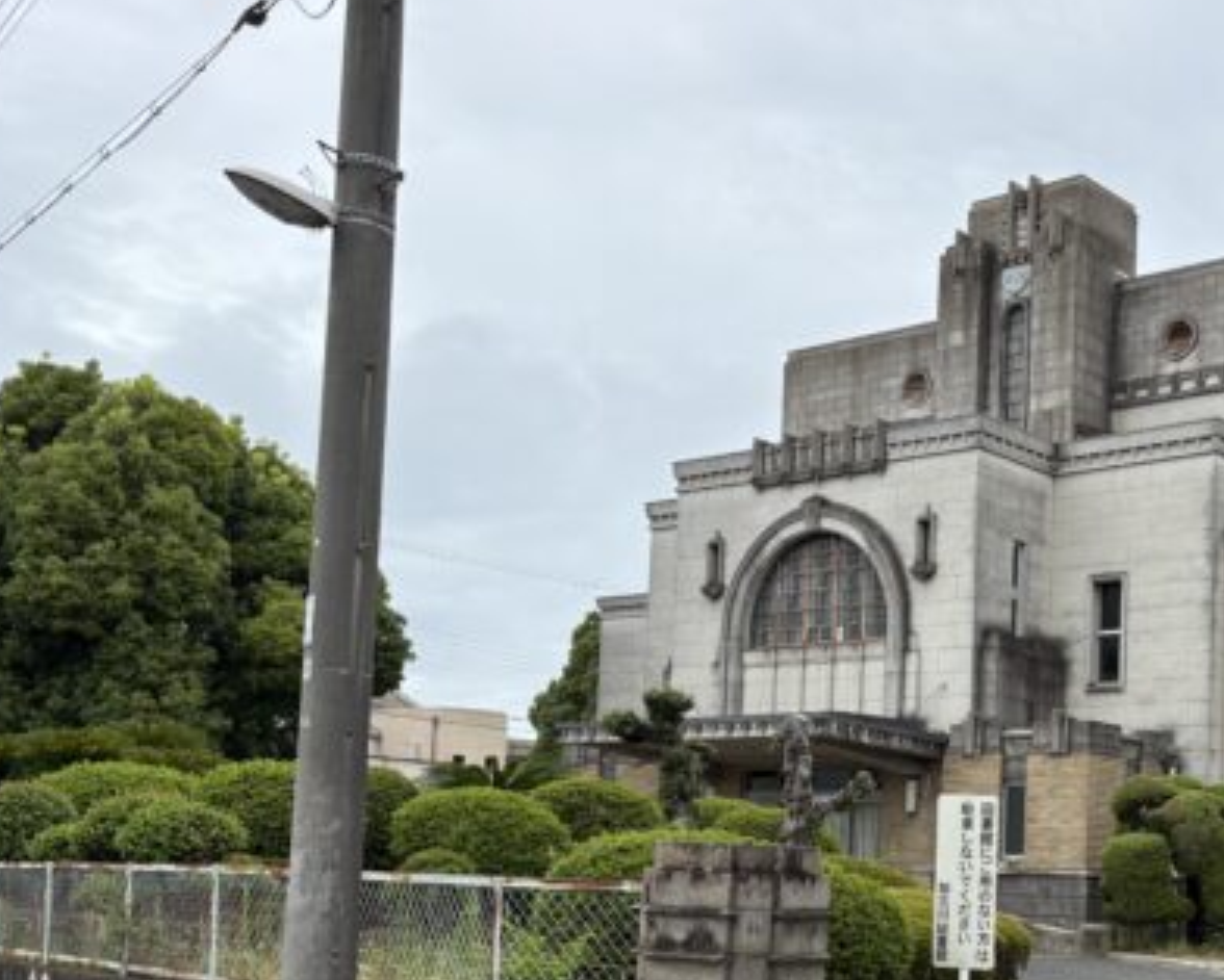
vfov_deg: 31.5
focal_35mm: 47
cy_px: 751
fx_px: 1703
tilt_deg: +4.8
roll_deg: -1.0
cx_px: 1038
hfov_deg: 37.6
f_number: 1.6
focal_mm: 5.96
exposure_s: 1/3623
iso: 50
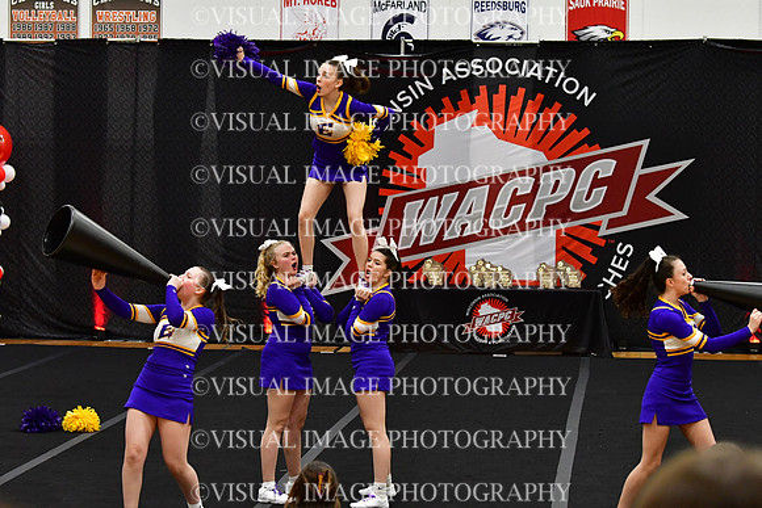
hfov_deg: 19.5
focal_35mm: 105
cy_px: 254
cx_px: 381
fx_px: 2223
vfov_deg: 13.0
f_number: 4
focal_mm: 70
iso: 4000
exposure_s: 1/500
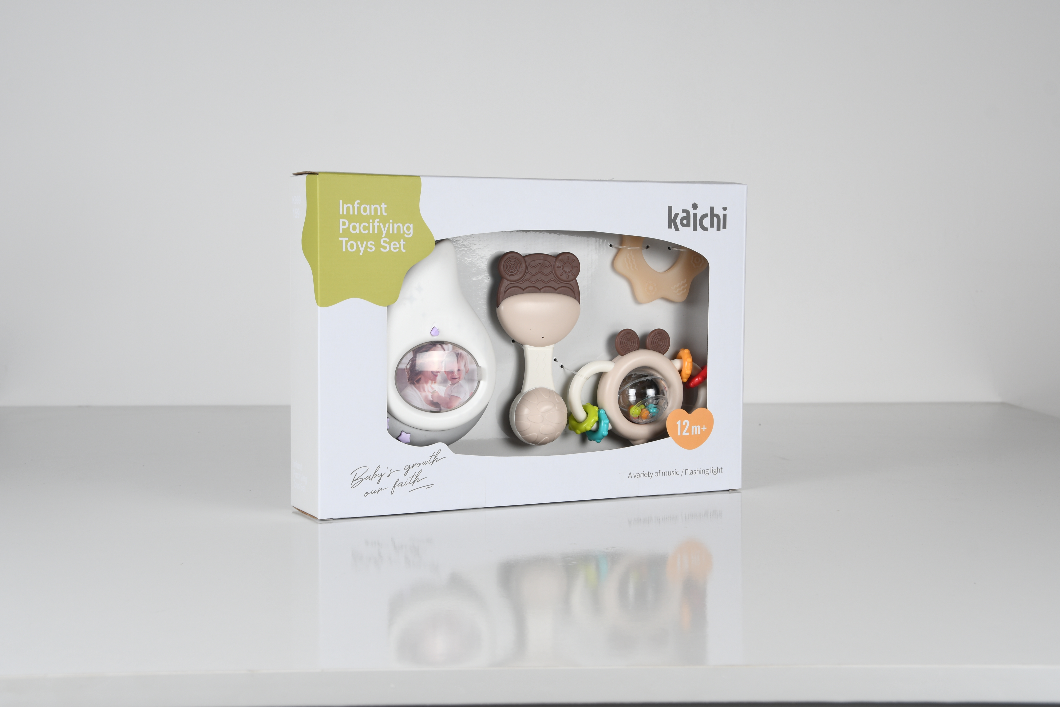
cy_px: 354
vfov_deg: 26.0
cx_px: 530
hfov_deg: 38.2
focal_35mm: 52
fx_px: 1531
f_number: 9
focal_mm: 35
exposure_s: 1/100
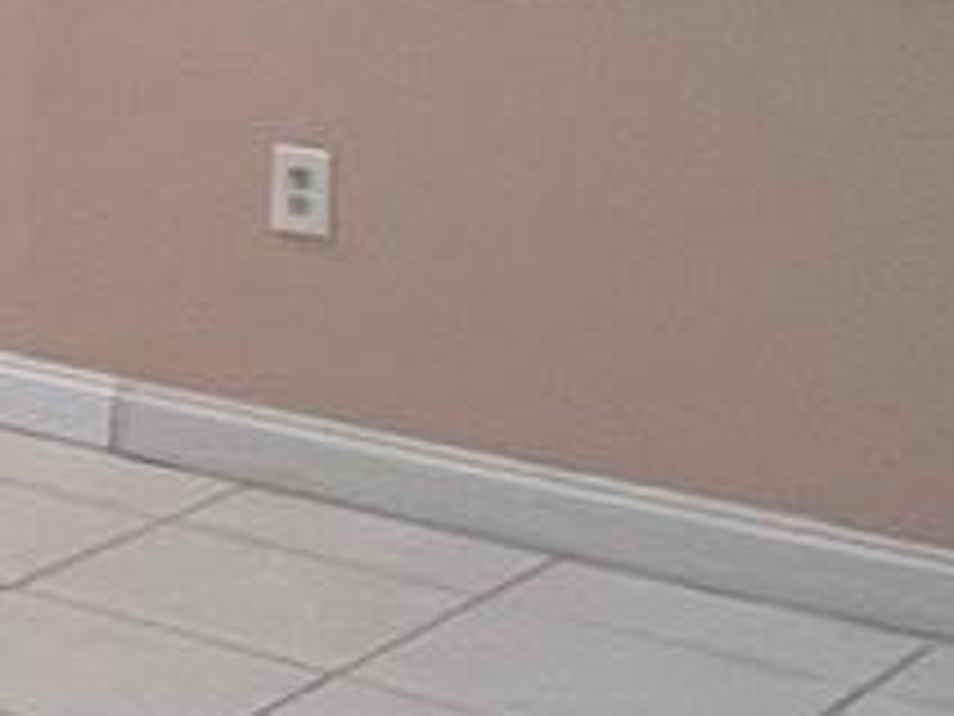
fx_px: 2701
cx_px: -1404
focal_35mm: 98
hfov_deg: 13.7
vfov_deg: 14.3
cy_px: -279
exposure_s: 1/120
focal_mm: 1.57
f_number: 1.8
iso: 160
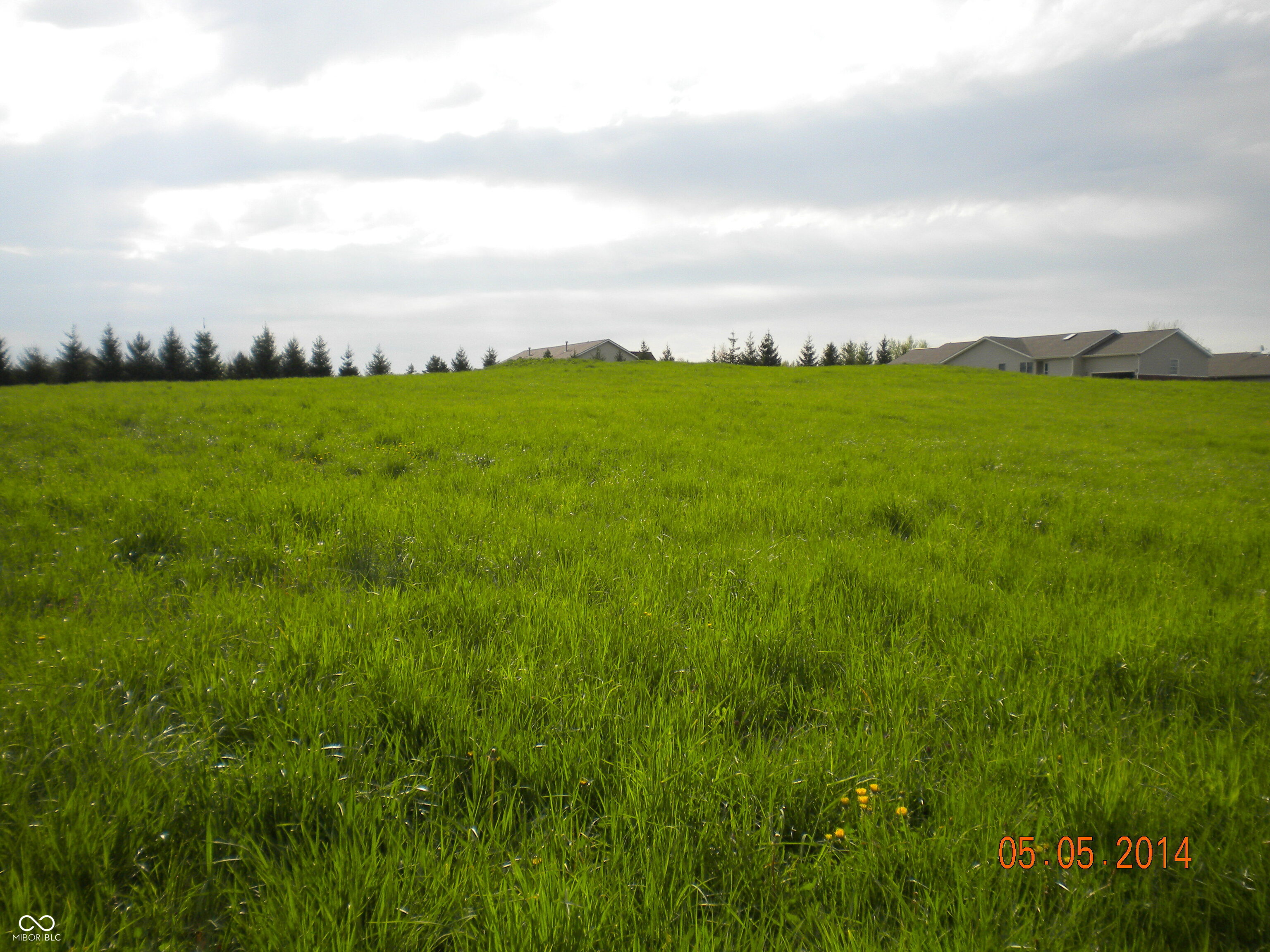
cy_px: 476
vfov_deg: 40.7
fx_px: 1284
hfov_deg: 52.6
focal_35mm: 35
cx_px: 635
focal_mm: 6.3
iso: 80
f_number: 4.6
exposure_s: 1/606
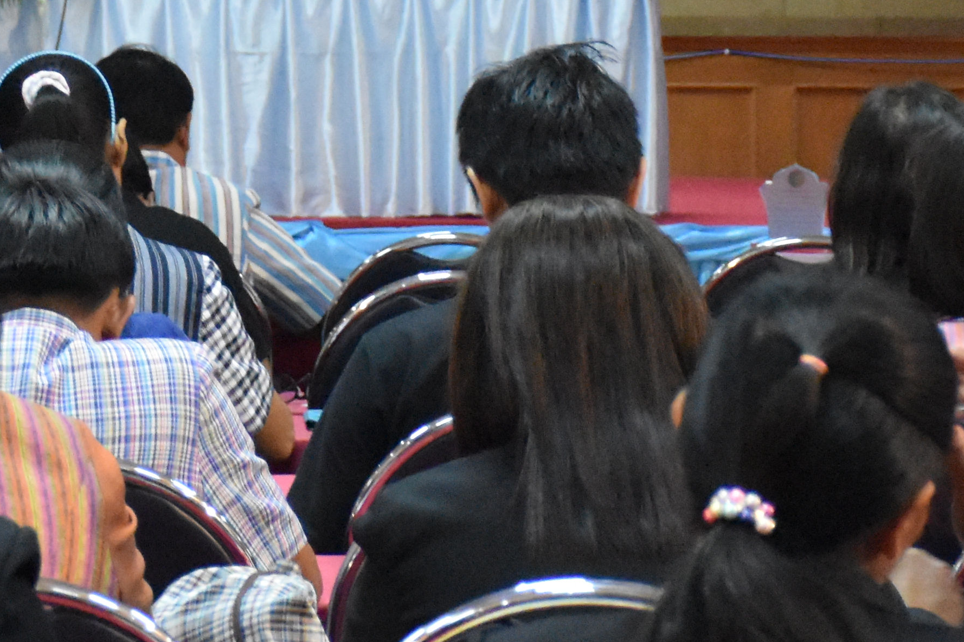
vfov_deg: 5.6
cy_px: -50
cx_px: -85
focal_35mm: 243
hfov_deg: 8.4
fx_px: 6506
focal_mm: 48
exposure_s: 1/60
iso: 6400
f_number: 4.5
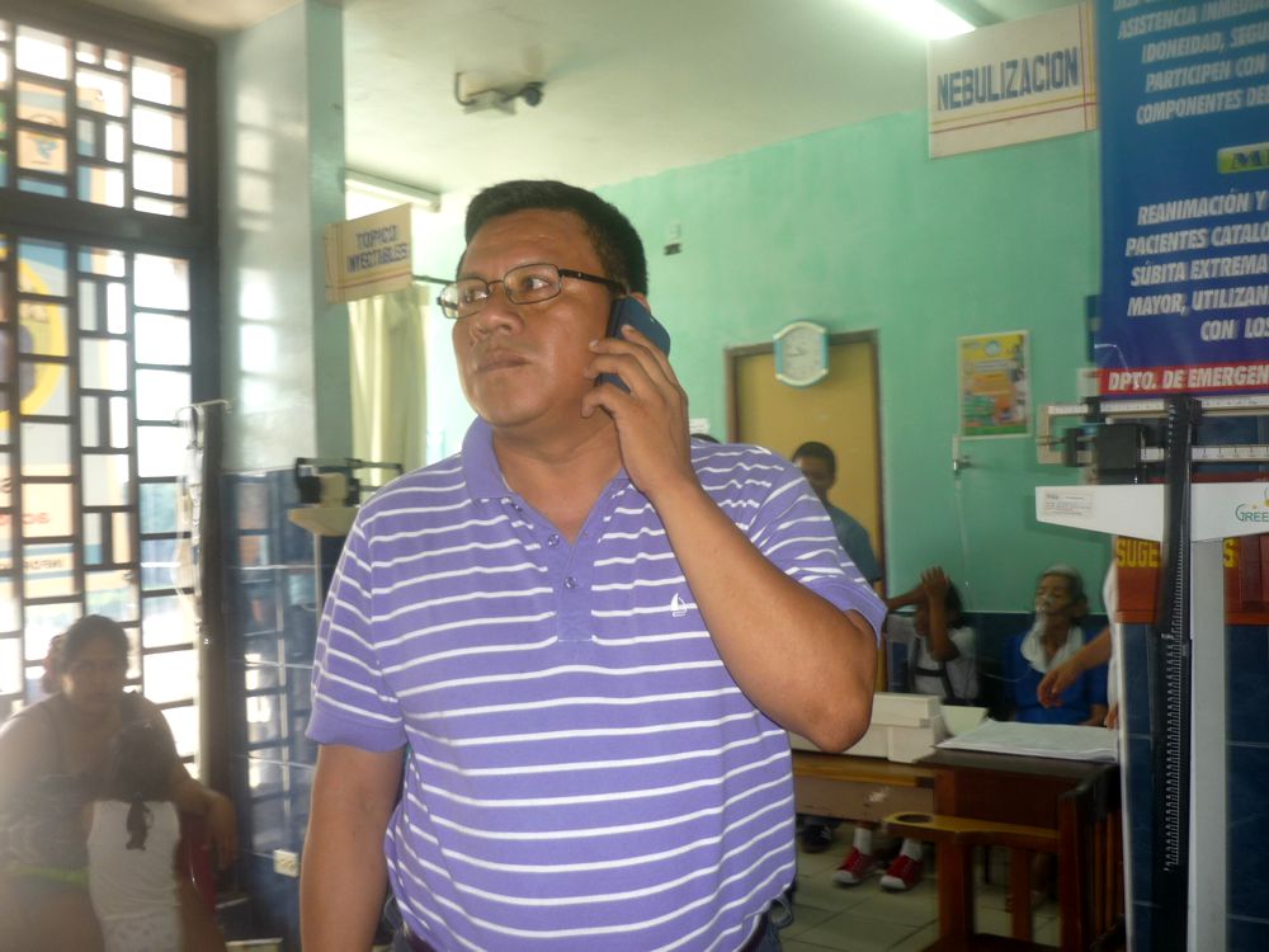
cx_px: 634
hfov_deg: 55.4
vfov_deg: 42.9
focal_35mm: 33
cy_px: 476
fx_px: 1210
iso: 100
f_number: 2.8
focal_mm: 5.5
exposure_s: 1/30
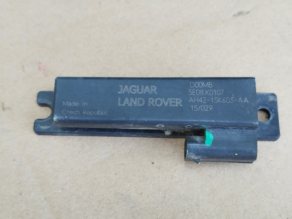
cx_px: 146
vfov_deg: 30.3
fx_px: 405
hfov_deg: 39.7
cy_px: 110
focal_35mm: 48
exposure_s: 1/50
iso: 125
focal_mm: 5.31
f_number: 1.7
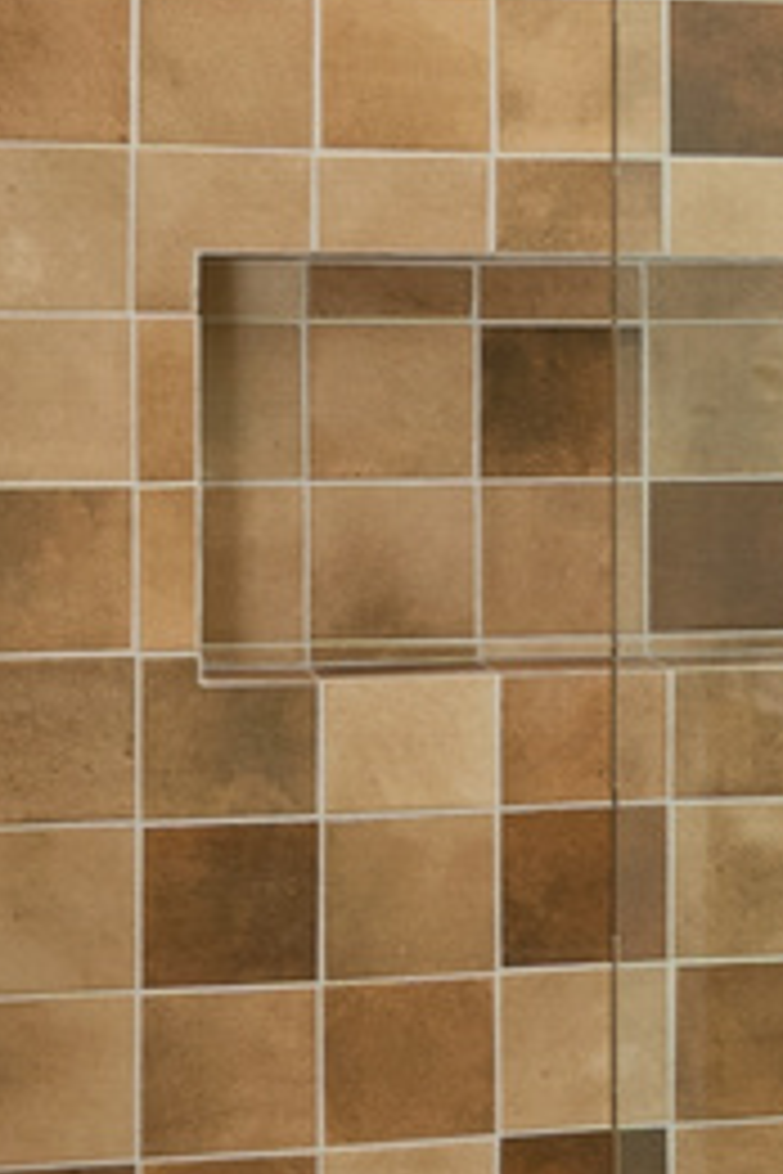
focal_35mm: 141
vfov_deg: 14.5
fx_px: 4600
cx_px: 2290
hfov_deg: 8.3
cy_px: 416
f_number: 8
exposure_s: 1/25
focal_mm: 18
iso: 160
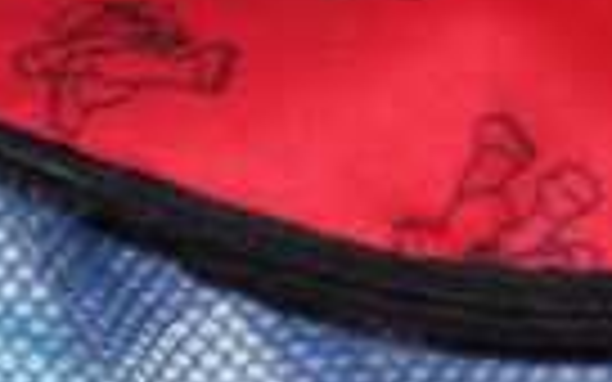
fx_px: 2602
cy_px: 485
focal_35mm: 156
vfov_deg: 8.3
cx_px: -472
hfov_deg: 12.3
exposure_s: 1/25
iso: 125
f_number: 3.1
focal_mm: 4.5
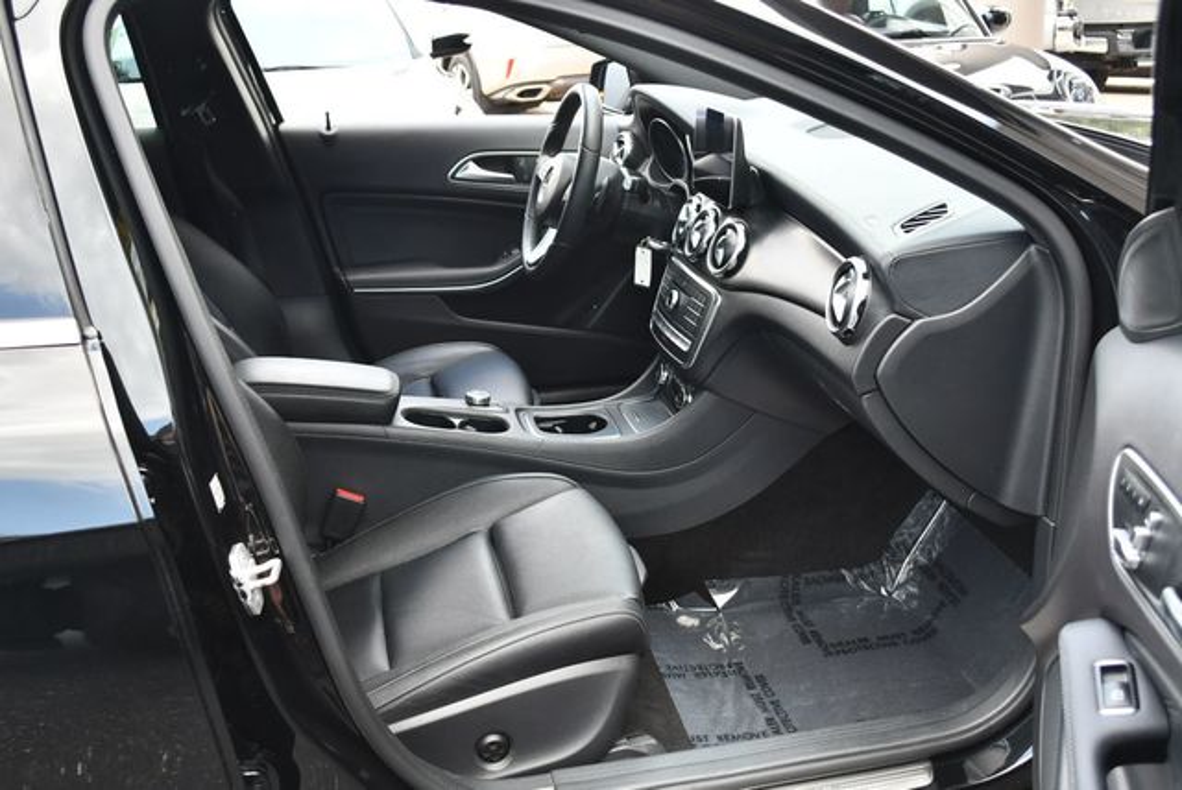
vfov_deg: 36.9
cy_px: 395
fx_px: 1183
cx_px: 591
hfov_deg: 53.1
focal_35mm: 36
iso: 450
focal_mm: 18
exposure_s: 1/250
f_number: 3.5
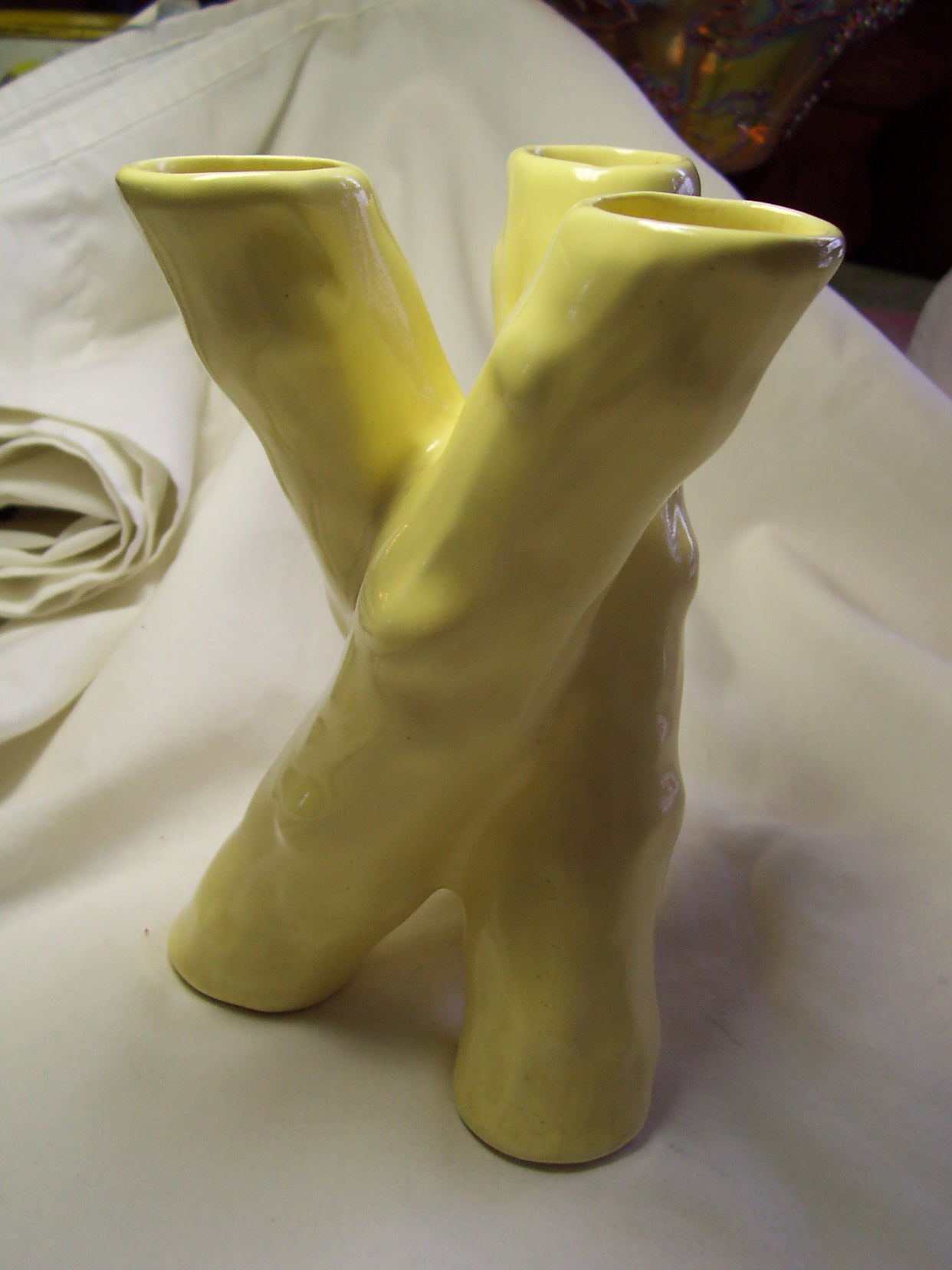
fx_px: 1357
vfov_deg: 50.1
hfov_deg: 38.7
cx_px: 476
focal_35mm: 37
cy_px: 635
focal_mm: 5.6
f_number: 2.8
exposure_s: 1/90
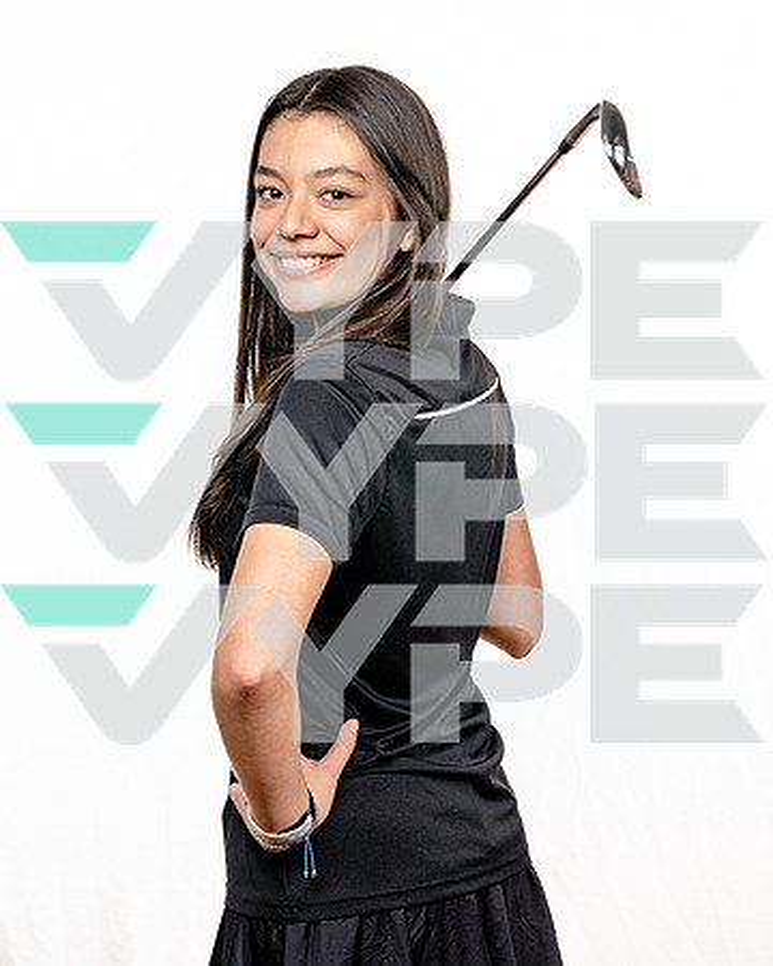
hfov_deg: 19.1
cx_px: 418
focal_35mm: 80
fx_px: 2295
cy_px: 483
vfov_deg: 23.8
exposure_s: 1/250
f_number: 8
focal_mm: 57
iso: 160
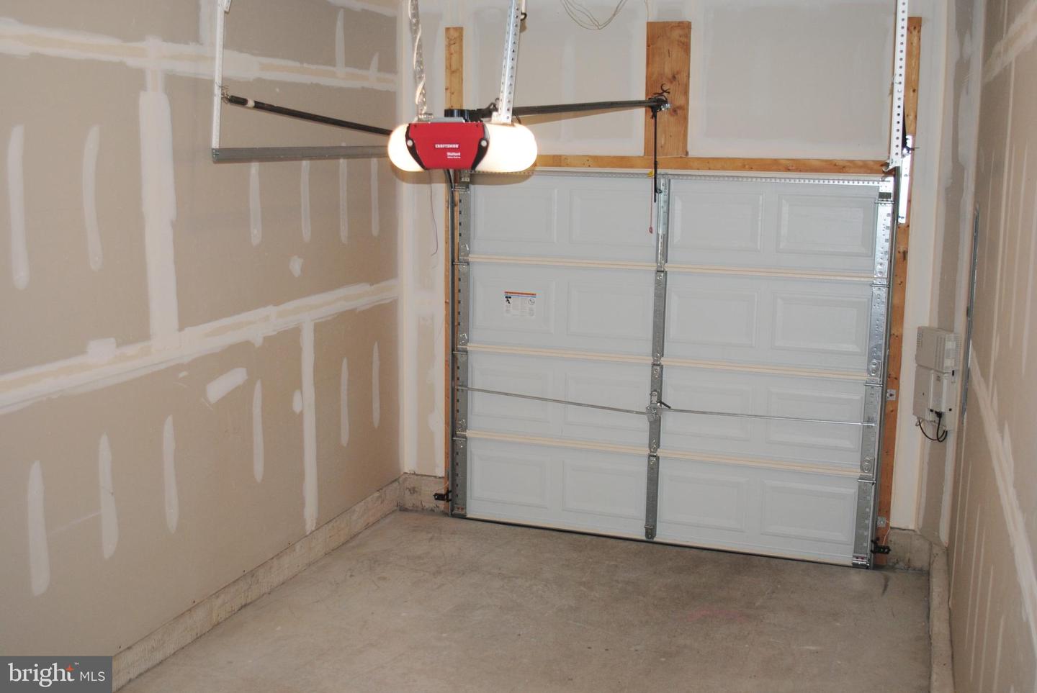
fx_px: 1124
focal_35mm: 39
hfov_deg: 49.5
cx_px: 518
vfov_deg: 34.3
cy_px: 346
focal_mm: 26
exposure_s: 1/60
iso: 200
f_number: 4.2
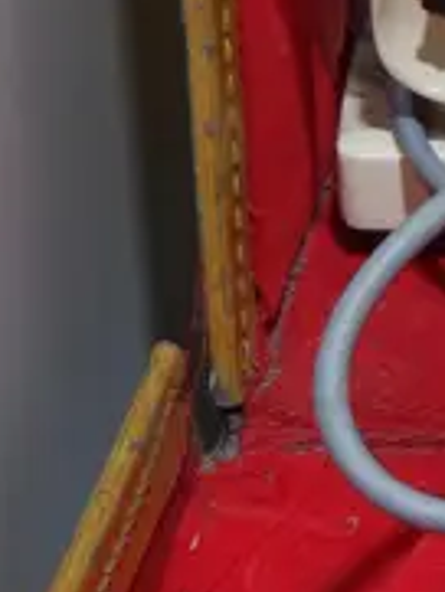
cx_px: 1119
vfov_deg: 7.6
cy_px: 114
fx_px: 4451
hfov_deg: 5.5
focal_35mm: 260
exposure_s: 1/60
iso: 200
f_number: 5.1
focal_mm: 23
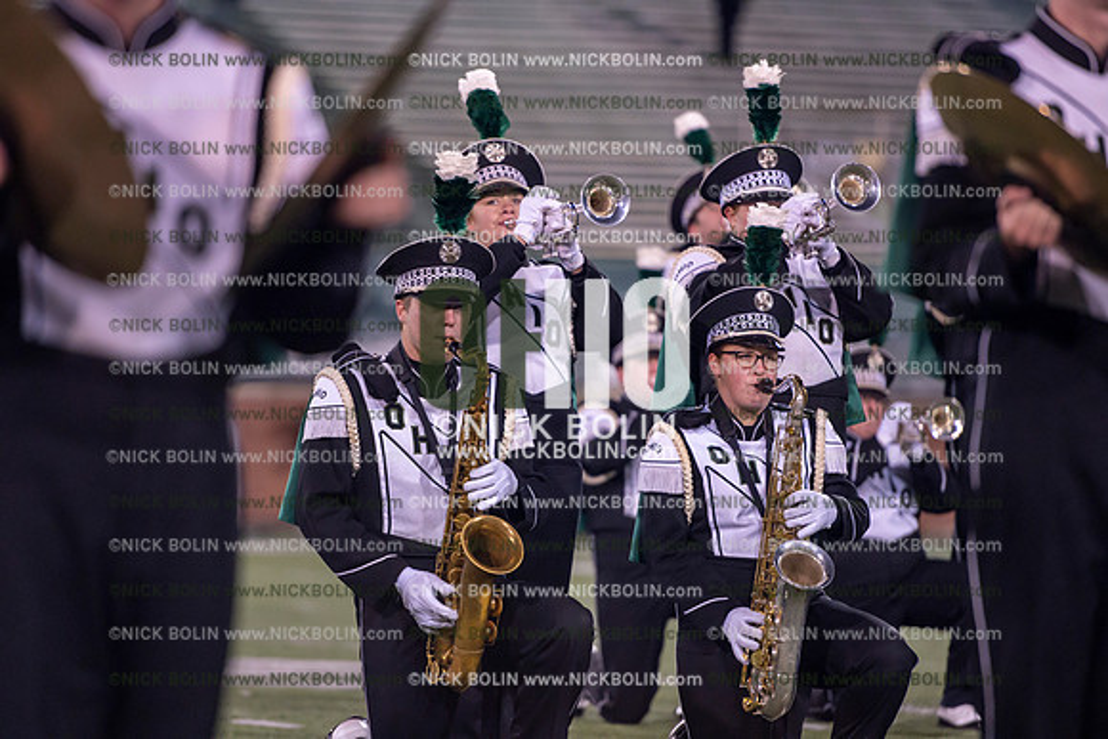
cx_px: 554
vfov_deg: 6.9
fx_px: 6157
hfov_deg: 10.3
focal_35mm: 200
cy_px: 370
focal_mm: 200
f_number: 2.8
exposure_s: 1/1250
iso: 2500
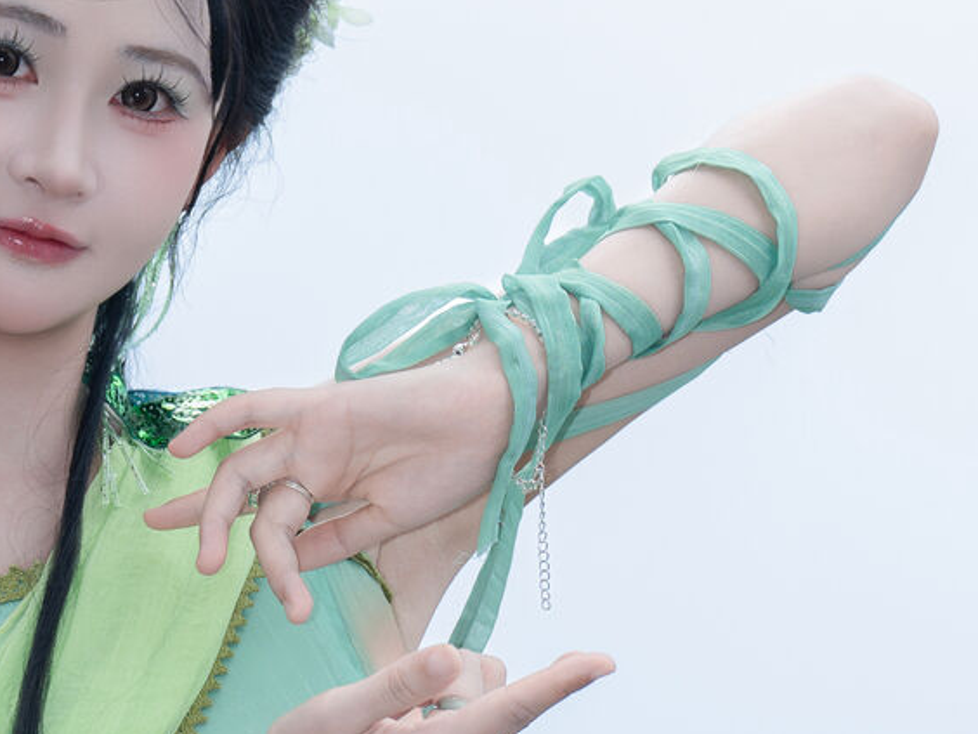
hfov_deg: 3.9
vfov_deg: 2.9
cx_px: 23
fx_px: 14296
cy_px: 613
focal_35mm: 506
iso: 160
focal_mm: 165
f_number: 5.6
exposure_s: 1/250
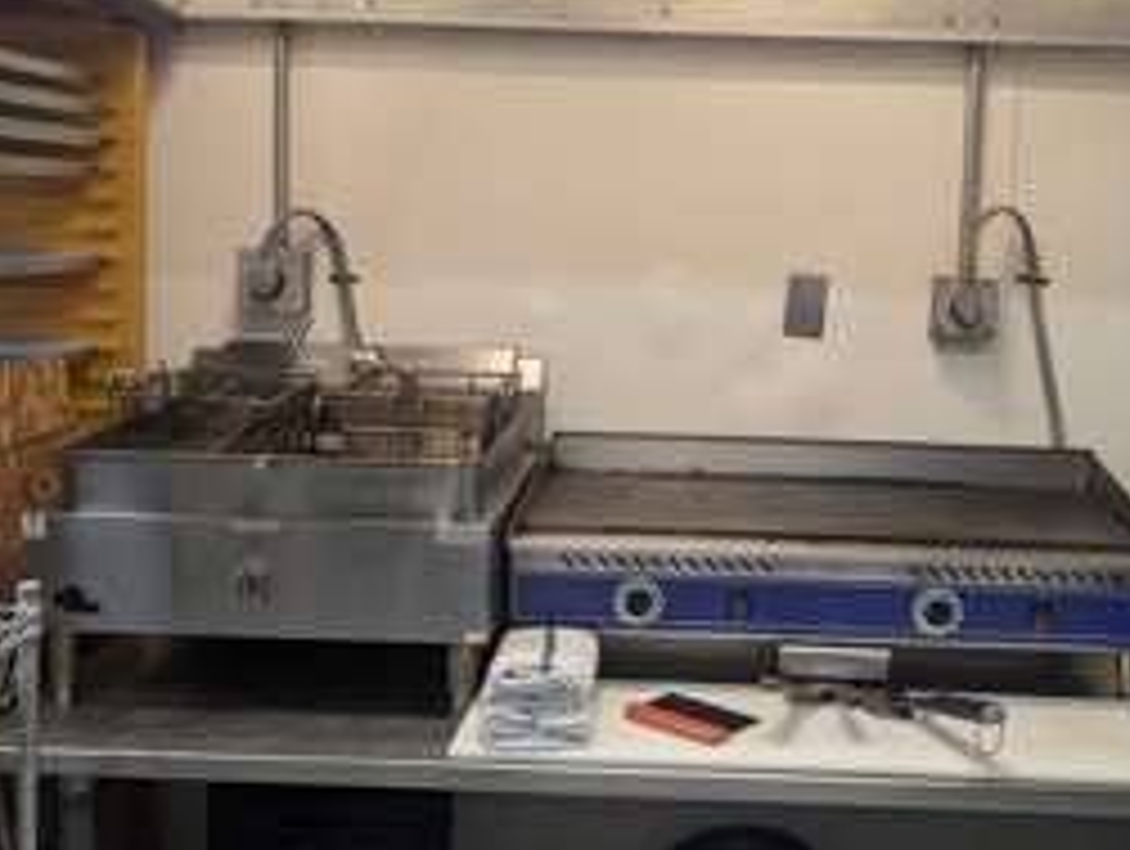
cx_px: 707
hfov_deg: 48.5
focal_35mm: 38
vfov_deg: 37.4
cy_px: 279
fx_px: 1242
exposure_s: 1/40
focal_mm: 6.9
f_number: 1.68
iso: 41
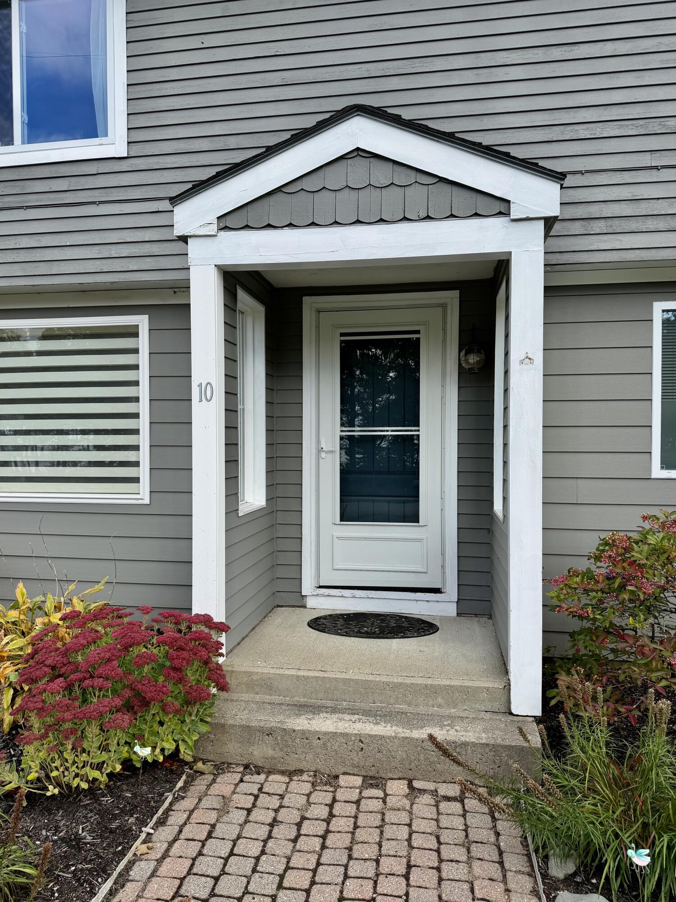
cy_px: 451
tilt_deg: -1.4
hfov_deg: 56.8
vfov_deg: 71.6
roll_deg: -0.7
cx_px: 338
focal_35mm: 24
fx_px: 625
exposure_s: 1/2000
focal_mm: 6.76
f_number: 1.78
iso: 80
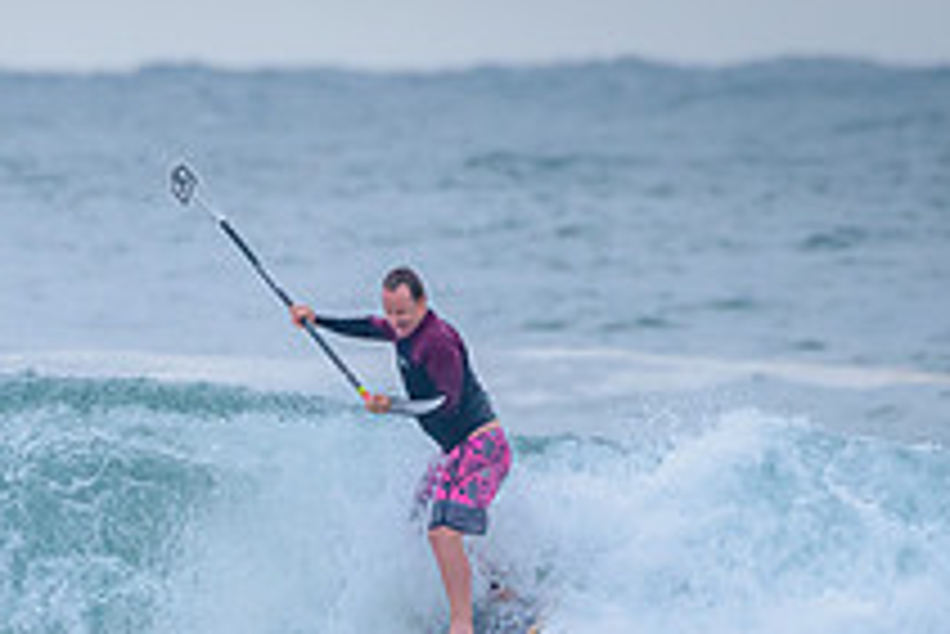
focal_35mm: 1685
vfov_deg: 0.8
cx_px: 299
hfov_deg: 1.2
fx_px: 44494
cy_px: 561
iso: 800
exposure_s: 1/2000
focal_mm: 500
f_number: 6.3
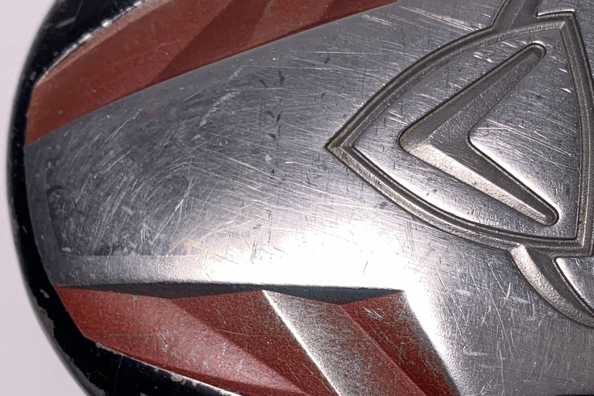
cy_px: 276
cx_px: 363
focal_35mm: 70
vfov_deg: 19.4
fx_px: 1155
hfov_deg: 28.8
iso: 25
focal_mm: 4.25
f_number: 1.8
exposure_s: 1/279
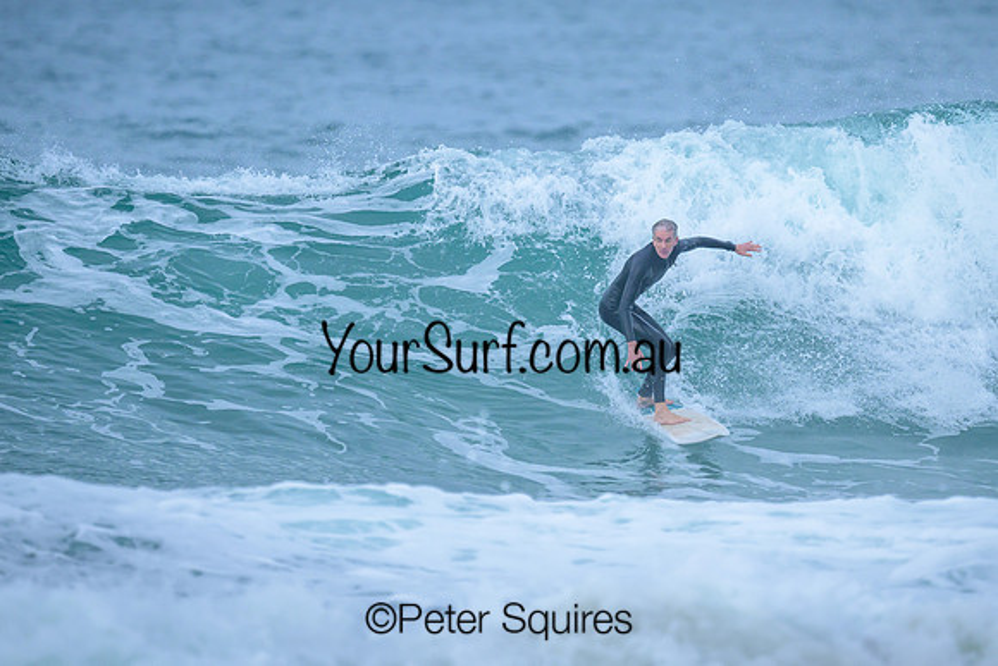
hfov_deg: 1.9
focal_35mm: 1100
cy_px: 267
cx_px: 545
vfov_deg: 1.3
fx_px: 30491
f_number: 6.3
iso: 400
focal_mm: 800
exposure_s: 1/2500
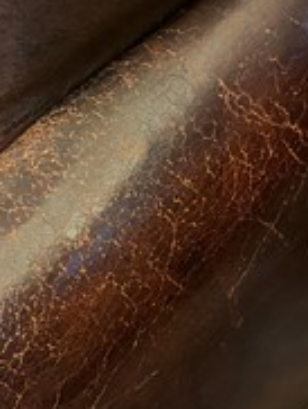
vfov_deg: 33.7
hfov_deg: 25.6
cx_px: 115
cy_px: 222
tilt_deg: -50.2
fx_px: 675
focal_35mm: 57
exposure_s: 1/25
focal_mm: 5.1
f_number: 1.6
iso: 800
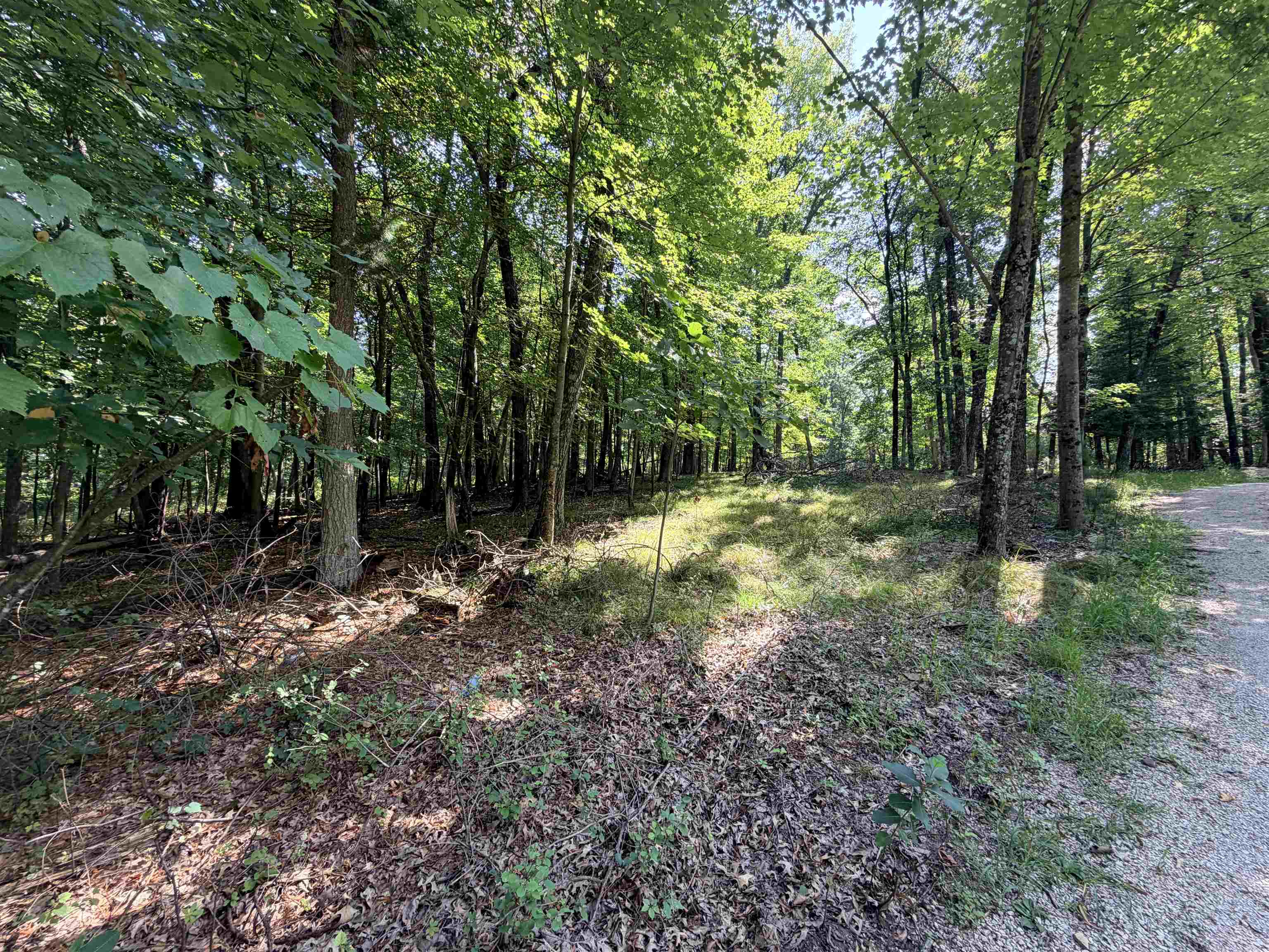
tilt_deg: +5.2
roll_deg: -1.8
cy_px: 476
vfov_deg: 85.7
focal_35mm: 14
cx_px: 634
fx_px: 513
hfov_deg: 102.1
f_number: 2.2
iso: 50
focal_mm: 2.22
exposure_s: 1/121
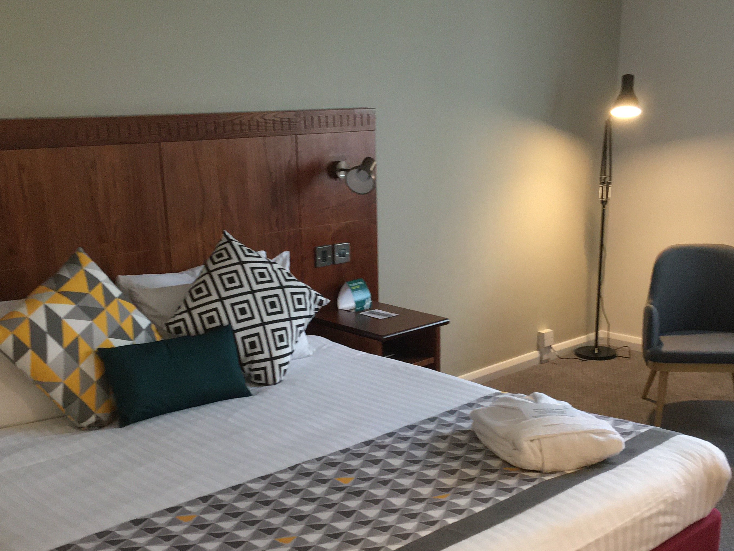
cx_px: 385
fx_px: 912
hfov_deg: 43.8
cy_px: 341
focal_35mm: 43
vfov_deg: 33.4
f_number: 2.2
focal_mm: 4.15
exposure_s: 1/33
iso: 250
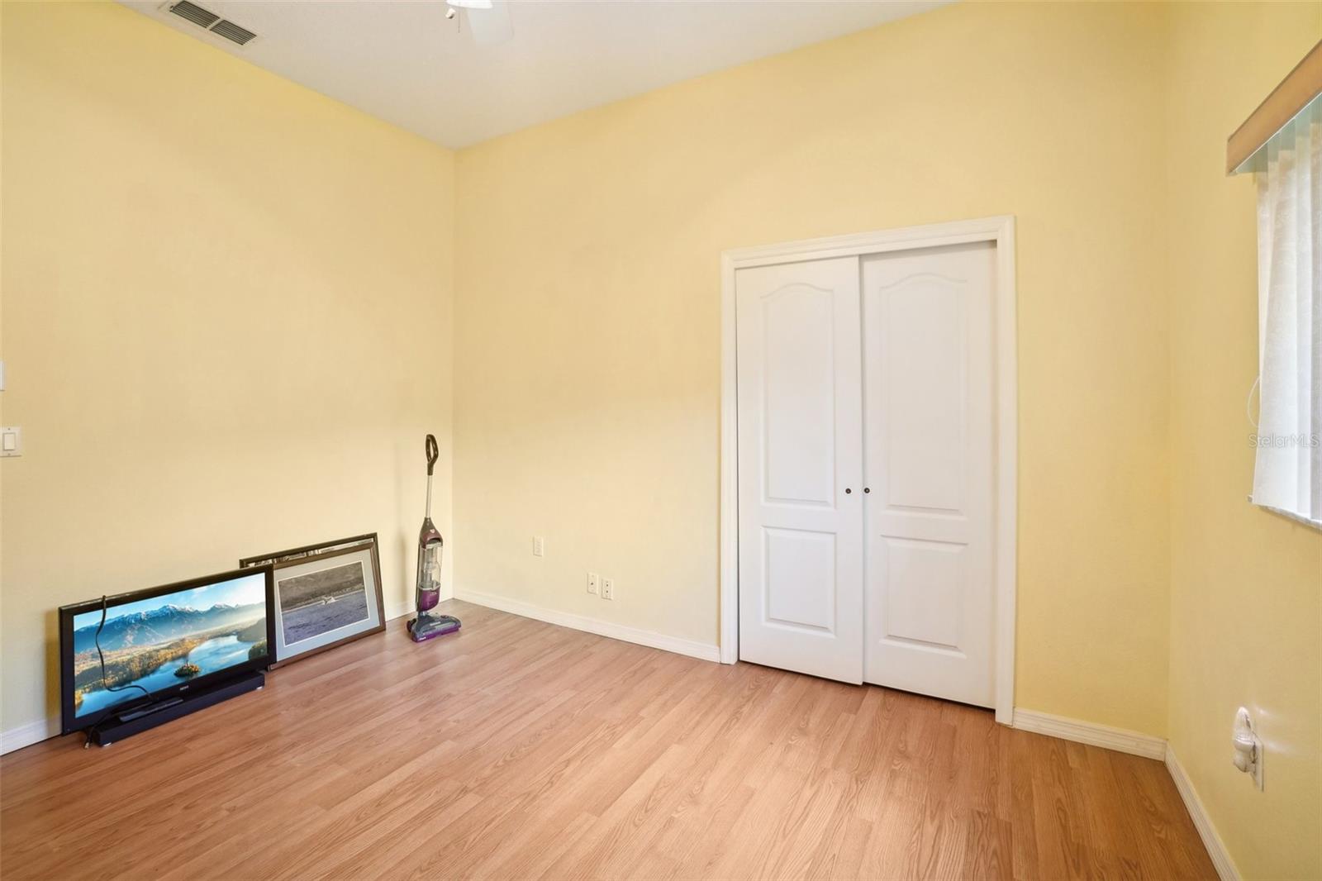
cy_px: 440
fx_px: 551
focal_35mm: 15
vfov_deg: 77.3
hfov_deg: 100.4
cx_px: 661
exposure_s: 1/10
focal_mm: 10
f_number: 8
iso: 400
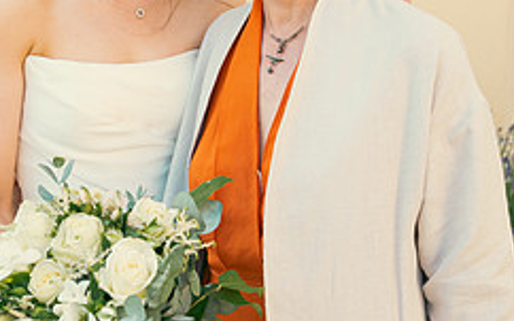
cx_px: 202
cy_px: 71
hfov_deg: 23.5
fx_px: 1232
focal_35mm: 88
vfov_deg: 14.8
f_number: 5
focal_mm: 36
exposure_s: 1/200
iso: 200
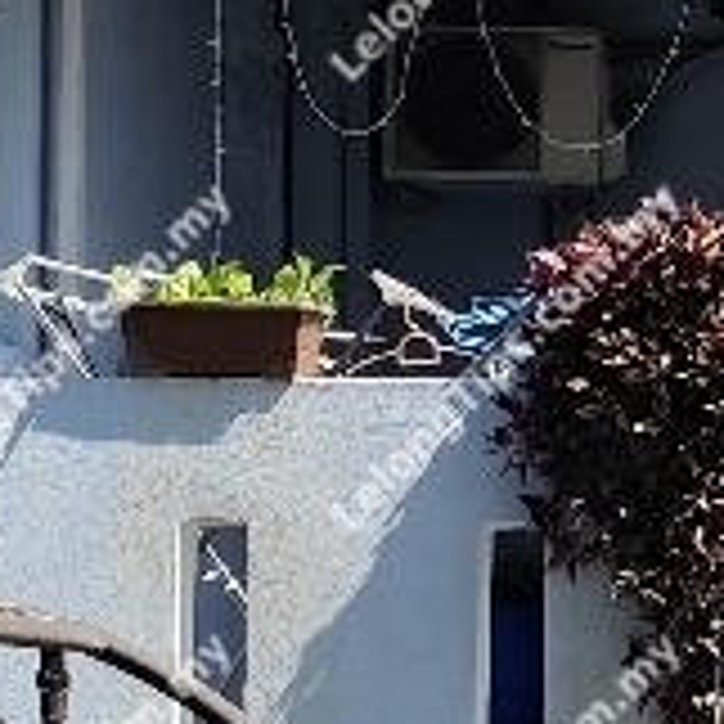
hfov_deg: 10.8
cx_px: 1531
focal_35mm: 146
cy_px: 283
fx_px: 3455
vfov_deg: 12.0
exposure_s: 1/1042
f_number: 1.65
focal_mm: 6.19
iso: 50
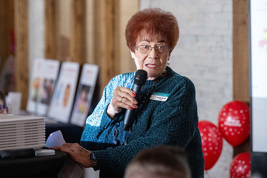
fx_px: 1150
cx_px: 134
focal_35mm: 155
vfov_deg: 8.9
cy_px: 89
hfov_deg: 13.2
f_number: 5
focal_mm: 155
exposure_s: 1/500
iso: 5000
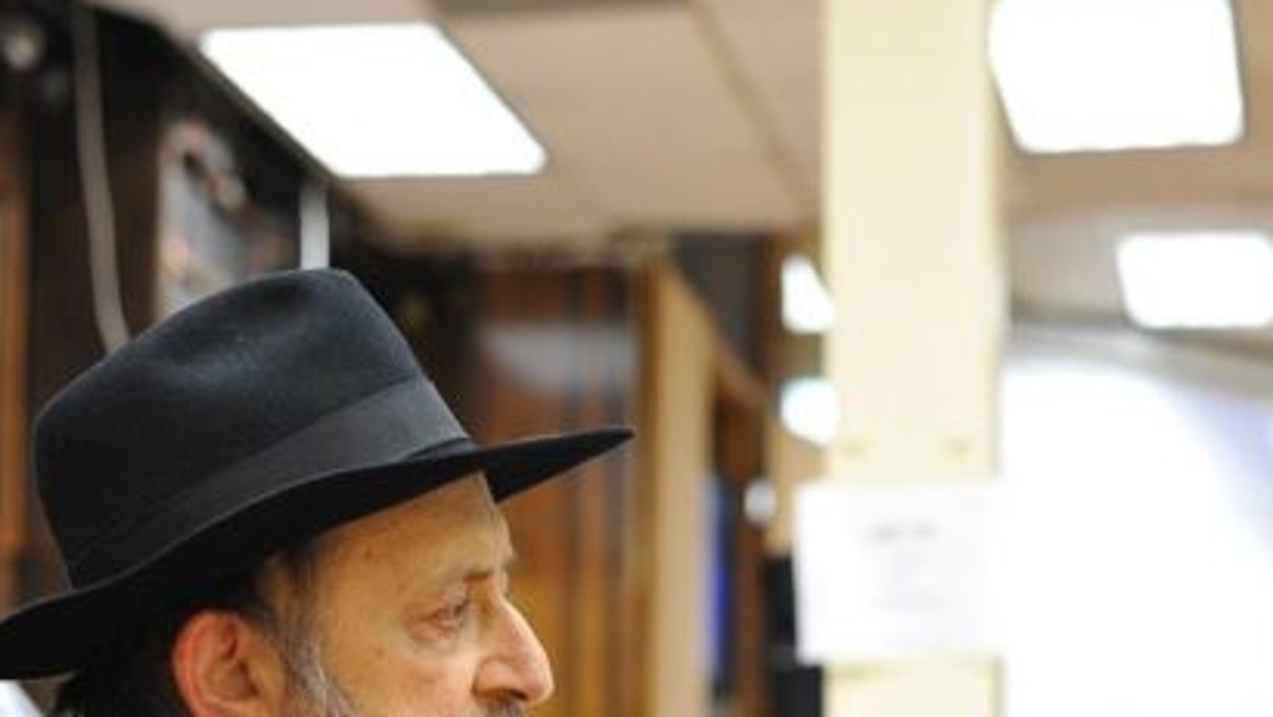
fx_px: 3309
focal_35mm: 98
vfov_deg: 12.2
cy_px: 712
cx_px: 1009
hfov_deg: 21.5
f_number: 2.8
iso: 1250
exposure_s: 1/100
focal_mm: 50
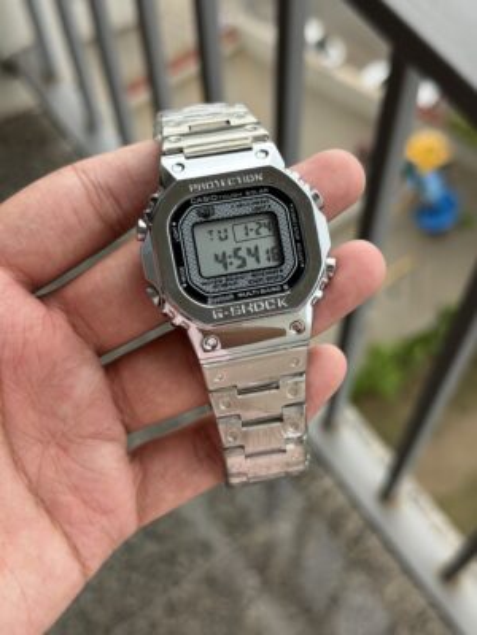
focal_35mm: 48
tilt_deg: -64.6
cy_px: 318
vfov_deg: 39.7
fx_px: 882
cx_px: 238
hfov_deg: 30.3
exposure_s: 1/681
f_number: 1.78
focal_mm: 6.76
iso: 100
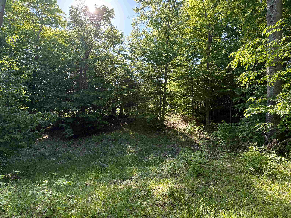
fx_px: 202
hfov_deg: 71.6
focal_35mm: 24
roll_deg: +0.2
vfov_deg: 56.8
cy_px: 109
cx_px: 146
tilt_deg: +3.1
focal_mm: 6.76
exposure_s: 1/438
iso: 100
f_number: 1.78
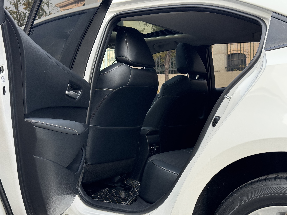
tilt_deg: -0.7
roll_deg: +0.6
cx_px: 144
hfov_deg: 39.7
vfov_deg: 30.3
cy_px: 108
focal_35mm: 48
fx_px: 398
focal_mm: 6.76
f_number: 1.78
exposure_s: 1/900
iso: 64
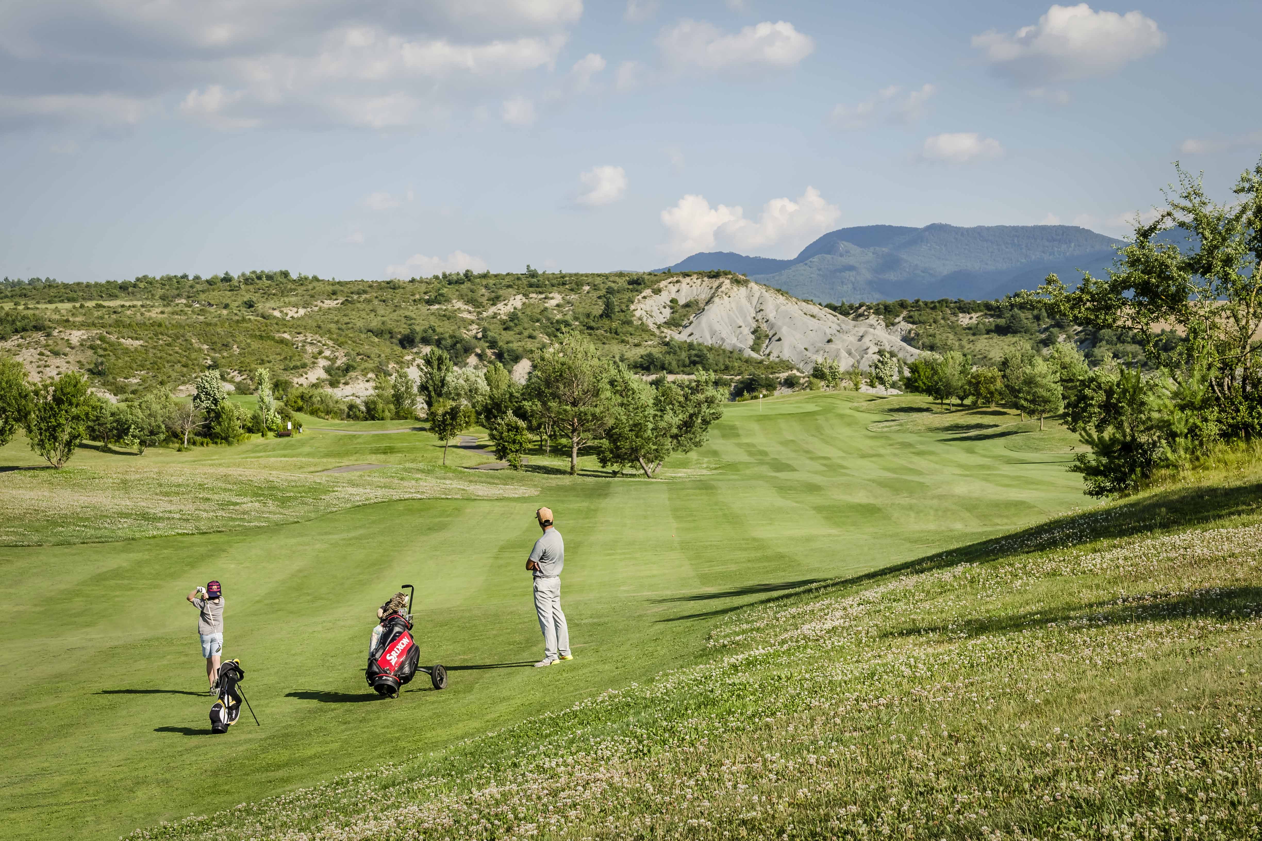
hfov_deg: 29.2
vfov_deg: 19.7
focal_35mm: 69
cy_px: 420
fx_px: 2419
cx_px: 631
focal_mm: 46
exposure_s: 1/400
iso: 100
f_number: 8
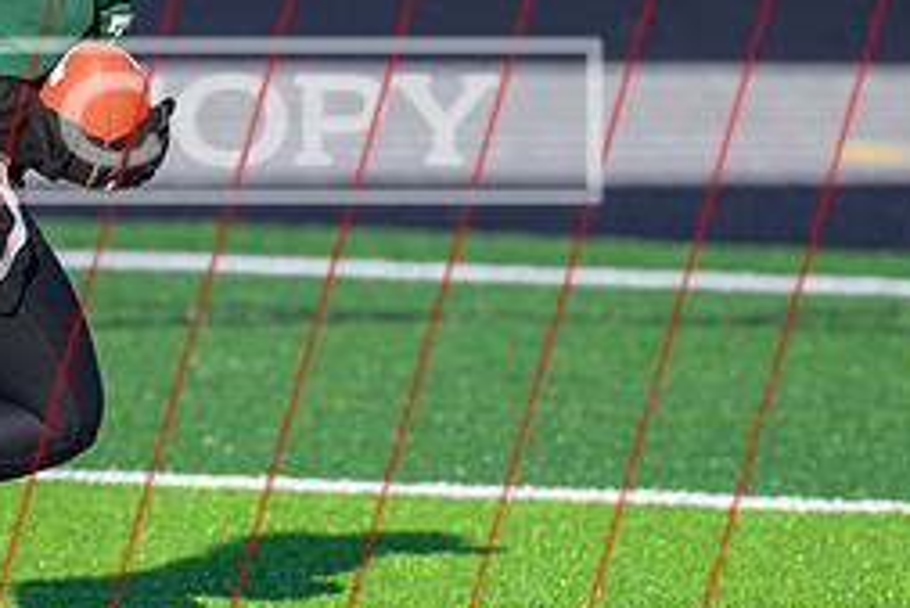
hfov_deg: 2.2
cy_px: 622
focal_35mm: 957
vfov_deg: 1.4
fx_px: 24204
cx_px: 7
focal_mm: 200
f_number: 2.8
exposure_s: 1/1250
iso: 110
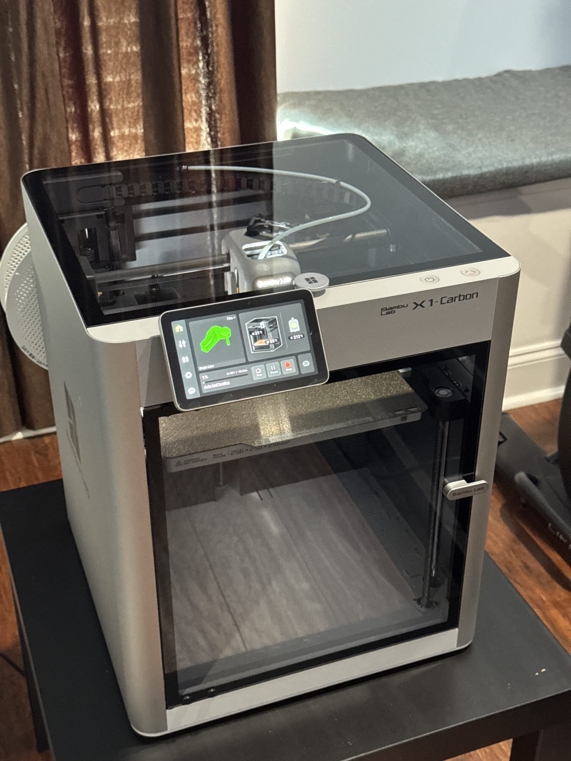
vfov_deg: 39.7
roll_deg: +0.5
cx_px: 286
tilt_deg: -31.7
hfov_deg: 30.3
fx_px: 1056
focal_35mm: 48
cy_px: 380
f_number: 1.78
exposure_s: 1/30
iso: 640
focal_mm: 6.76
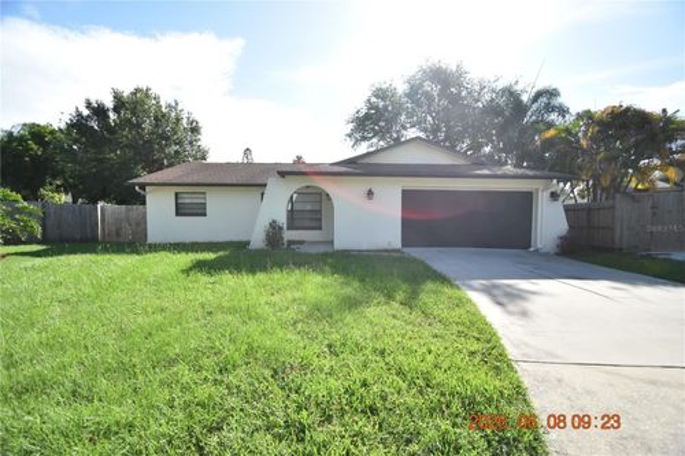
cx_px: 342
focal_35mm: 15
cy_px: 228
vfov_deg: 77.3
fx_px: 285
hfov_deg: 100.4
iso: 800
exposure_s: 1/4000
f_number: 3.5
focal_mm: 10
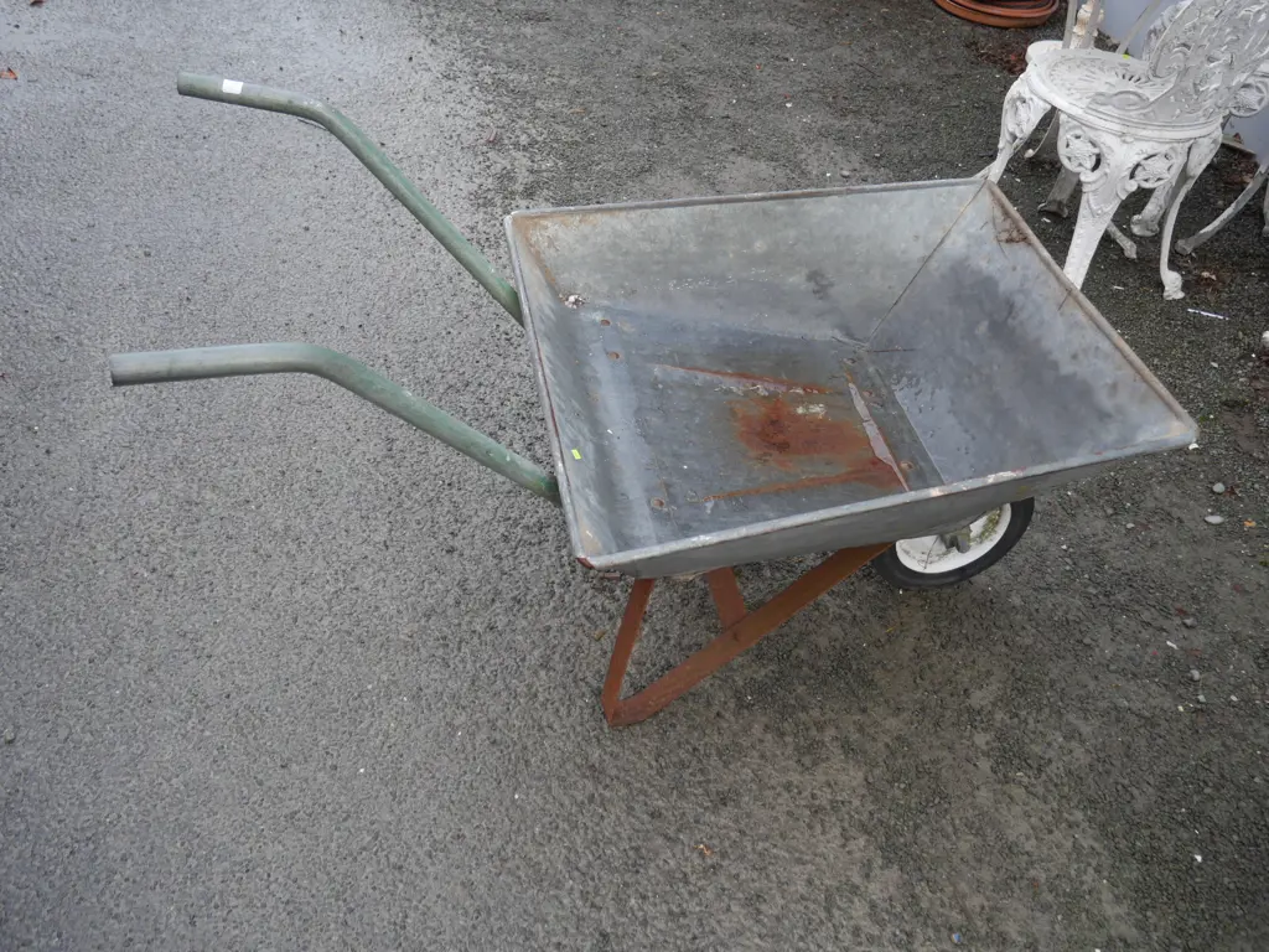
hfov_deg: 56.8
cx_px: 634
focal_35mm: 32
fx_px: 1173
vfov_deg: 44.2
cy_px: 476
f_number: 3.6
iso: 200
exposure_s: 1/100
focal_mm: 16
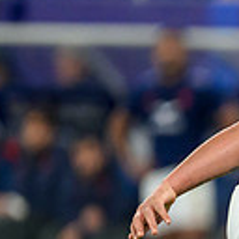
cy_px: 257
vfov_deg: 0.8
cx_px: 722
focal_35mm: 2100
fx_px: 16404
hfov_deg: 0.8
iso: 3200
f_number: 2.8
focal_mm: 400
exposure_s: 1/2500
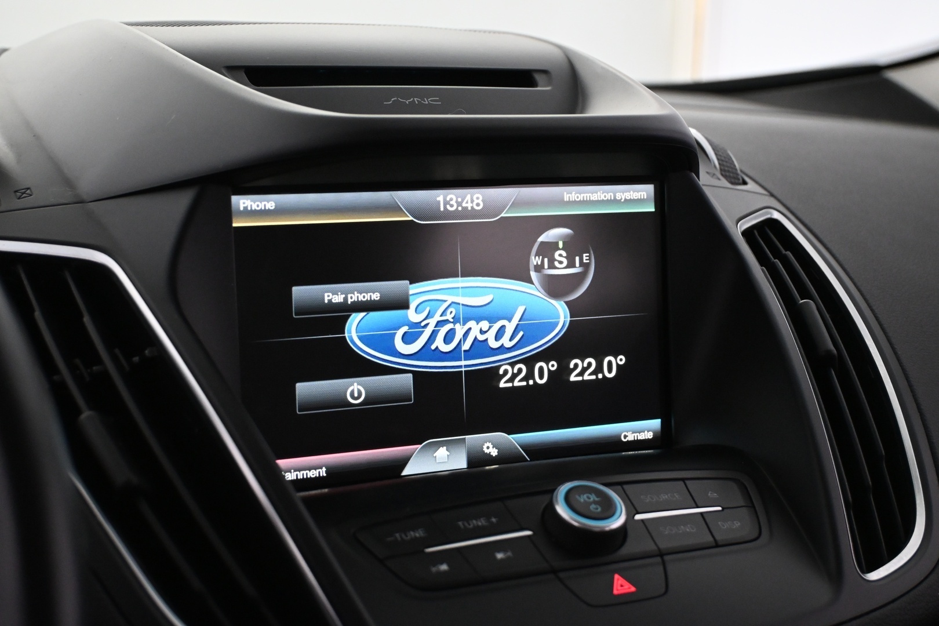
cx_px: 470
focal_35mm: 56
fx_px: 1448
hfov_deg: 35.9
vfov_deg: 24.4
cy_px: 313
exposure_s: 1/60
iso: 3200
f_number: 5.3
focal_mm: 37
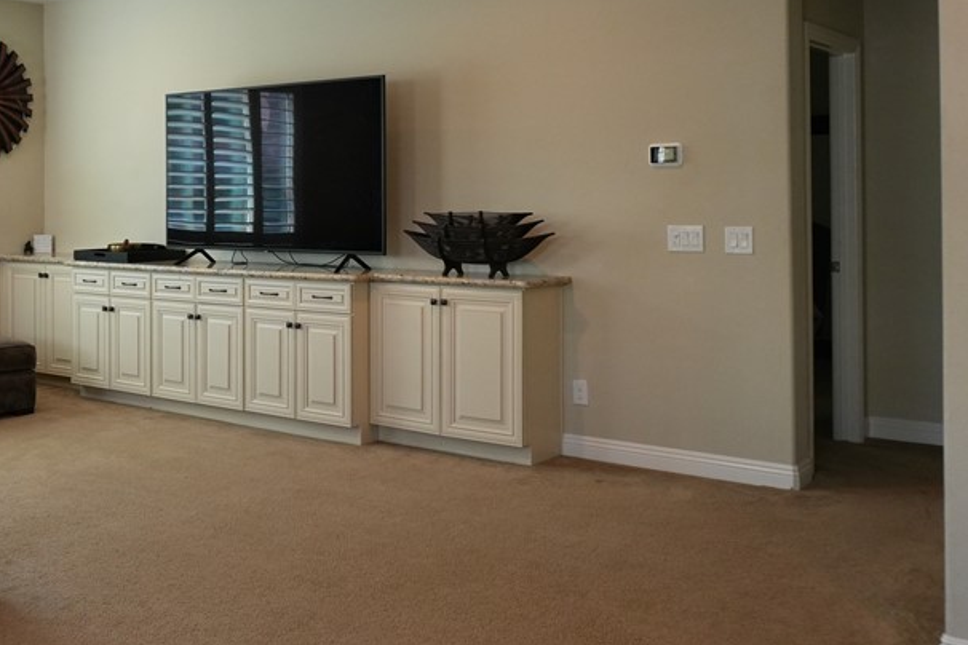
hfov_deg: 44.5
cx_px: 291
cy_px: 180
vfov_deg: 30.8
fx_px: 1156
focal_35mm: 43
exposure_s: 1/160
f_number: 4
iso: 1000
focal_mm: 16
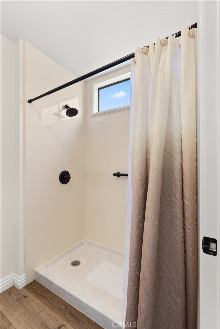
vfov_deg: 96.7
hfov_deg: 73.8
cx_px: 110
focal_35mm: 16
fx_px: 146
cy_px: 164
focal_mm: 16
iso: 640
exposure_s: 1/8
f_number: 9
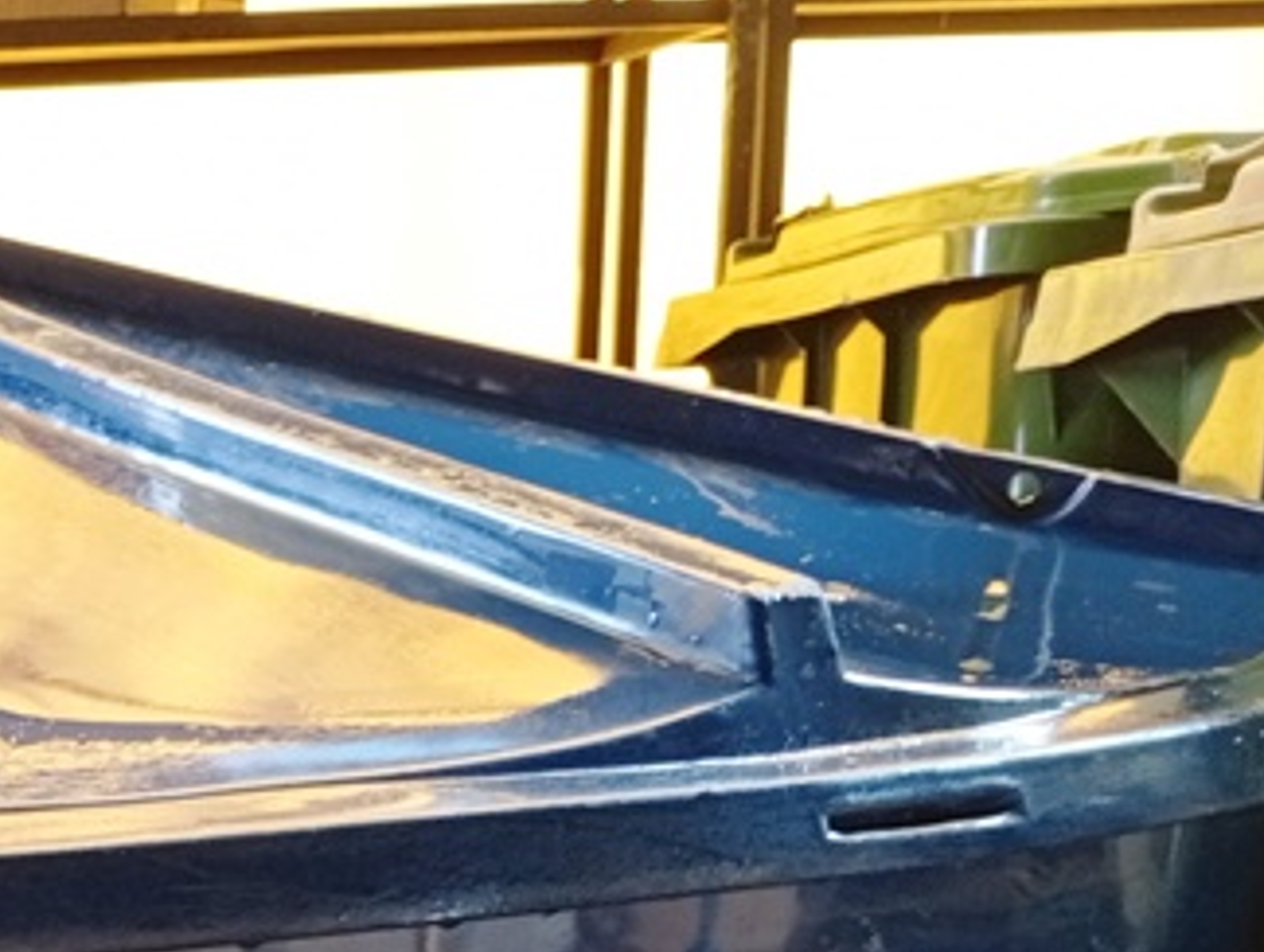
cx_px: -386
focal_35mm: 85
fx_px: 3108
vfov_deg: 16.2
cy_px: 1354
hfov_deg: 20.9
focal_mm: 3.98
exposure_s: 1/30
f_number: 1.8
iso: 292
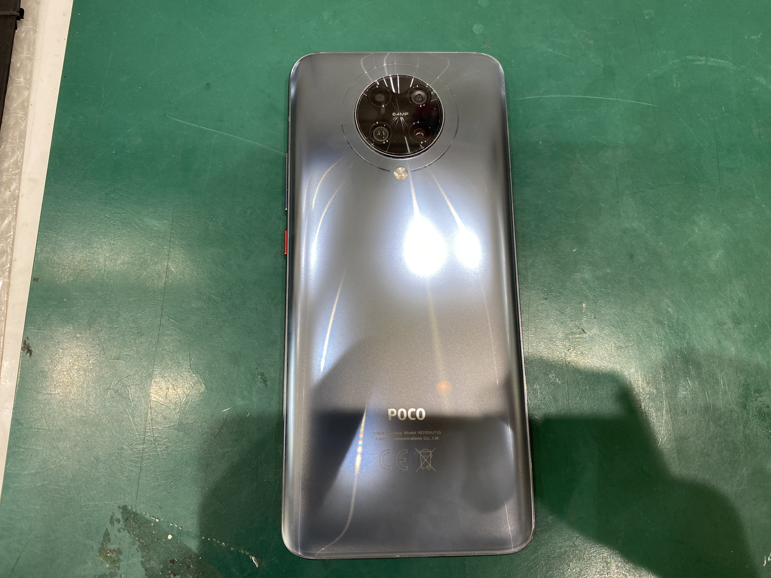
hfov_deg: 67.3
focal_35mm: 26
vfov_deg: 53.1
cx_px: 386
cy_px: 289
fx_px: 579
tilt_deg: -78.1
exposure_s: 1/100
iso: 80
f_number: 1.8
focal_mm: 4.25
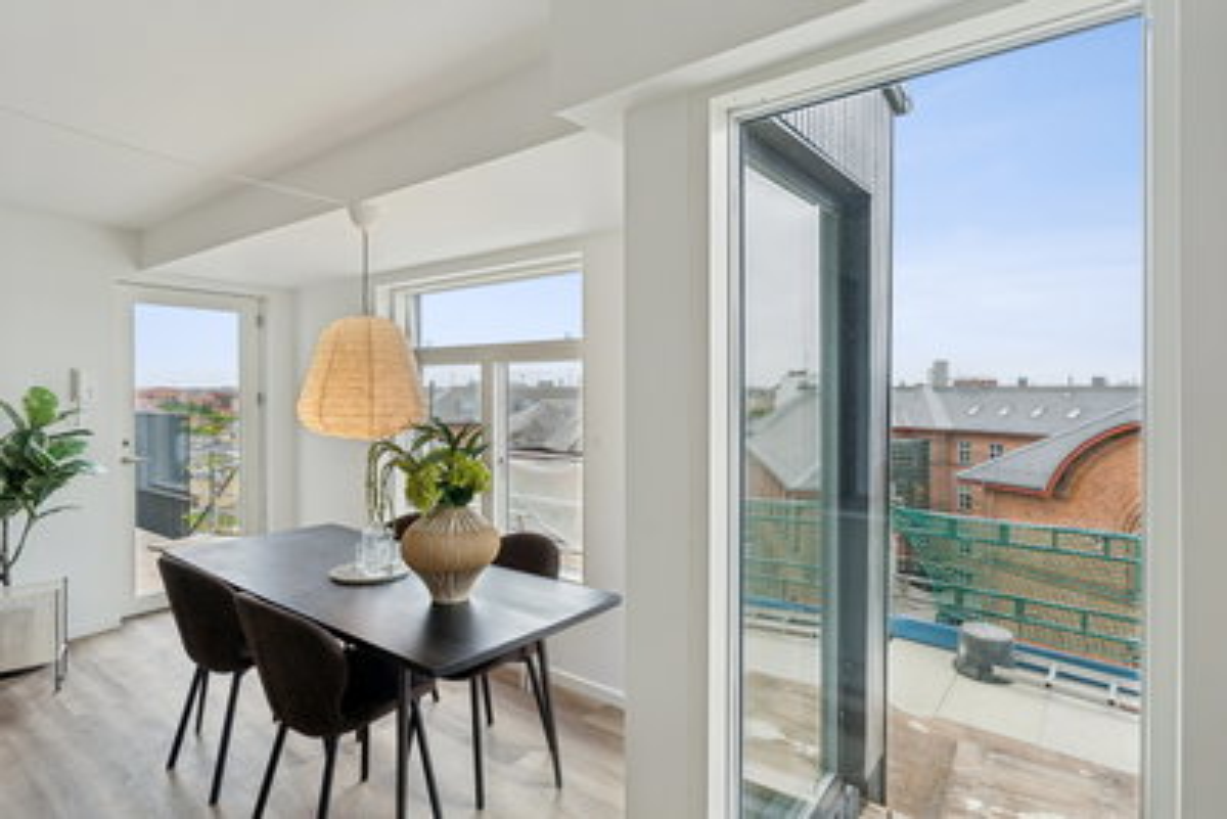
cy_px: 410
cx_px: 614
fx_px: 665
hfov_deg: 85.4
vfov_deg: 63.3
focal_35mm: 20
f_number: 8
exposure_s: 1/40
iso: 200
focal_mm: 13
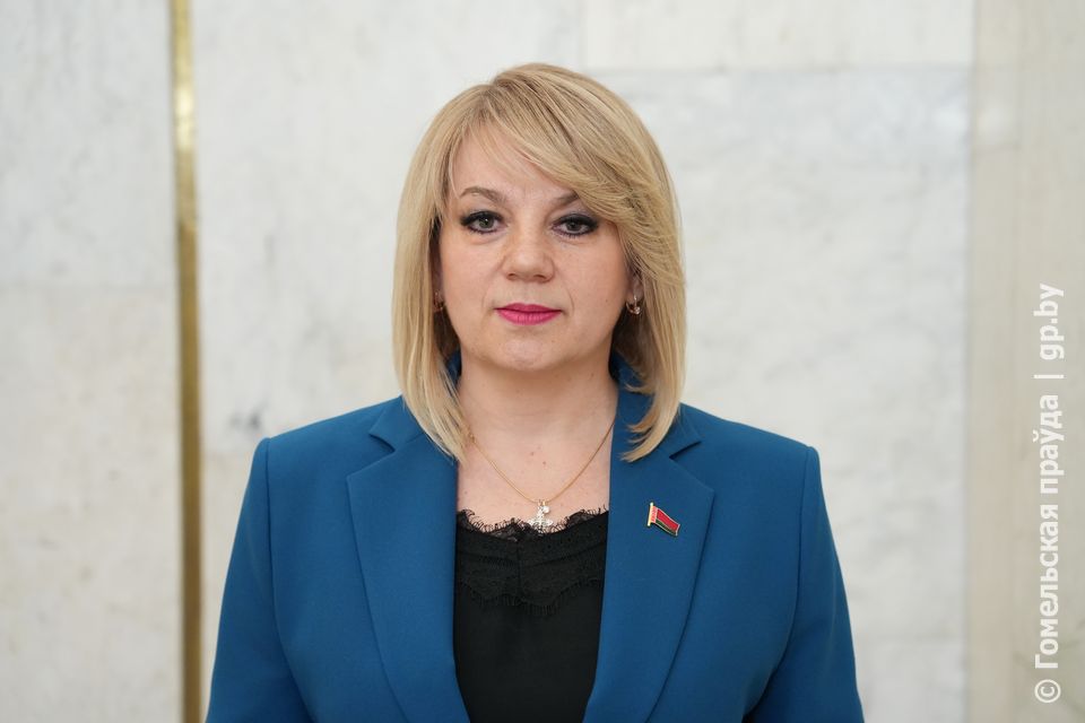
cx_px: 542
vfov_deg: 20.6
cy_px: 362
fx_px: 1989
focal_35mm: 66
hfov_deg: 30.5
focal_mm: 66
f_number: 2.8
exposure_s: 1/250
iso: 2500
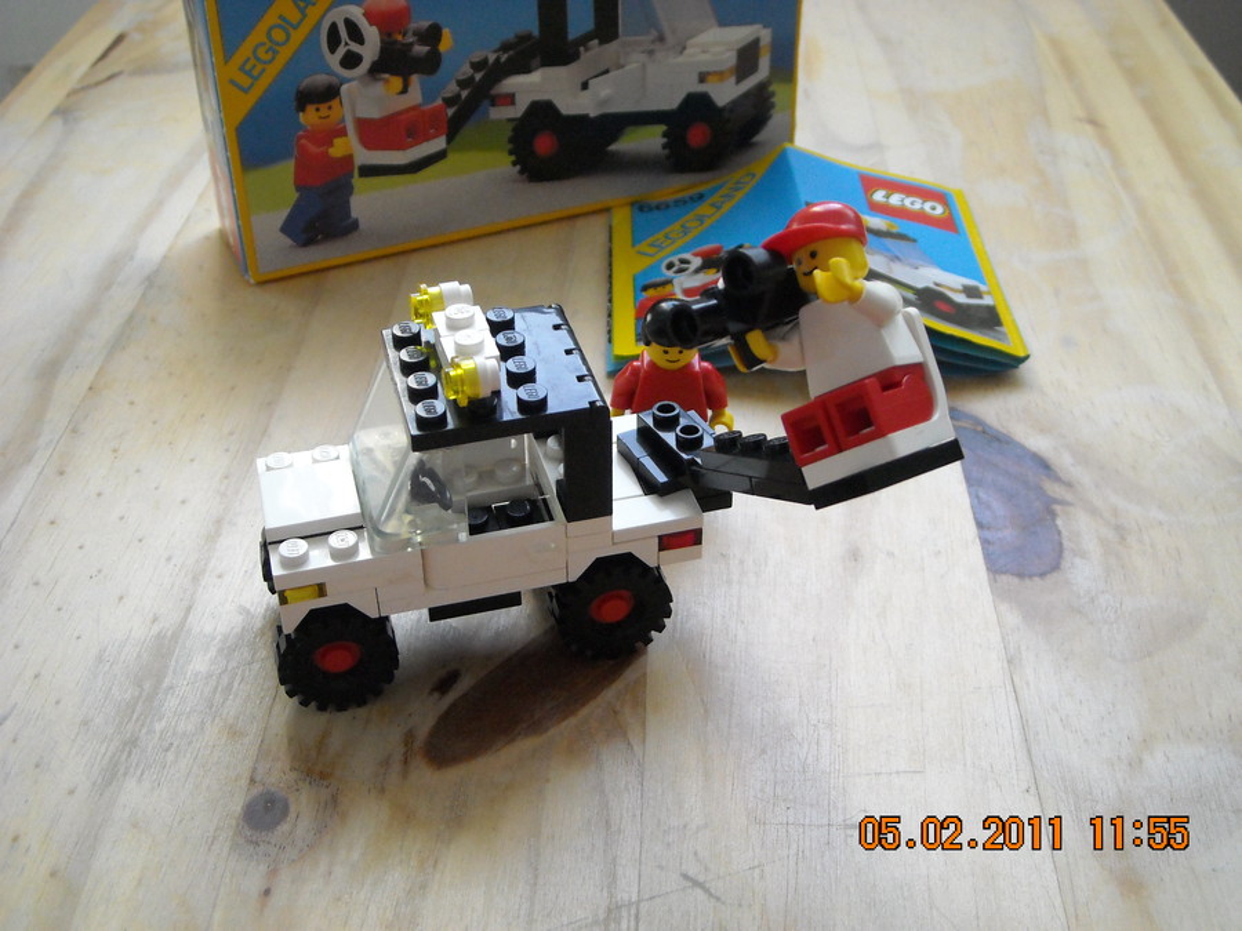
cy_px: 466
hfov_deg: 42.9
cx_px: 621
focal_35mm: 44
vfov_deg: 32.9
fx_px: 1579
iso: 351
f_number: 3.1
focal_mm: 7.1
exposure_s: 1/135
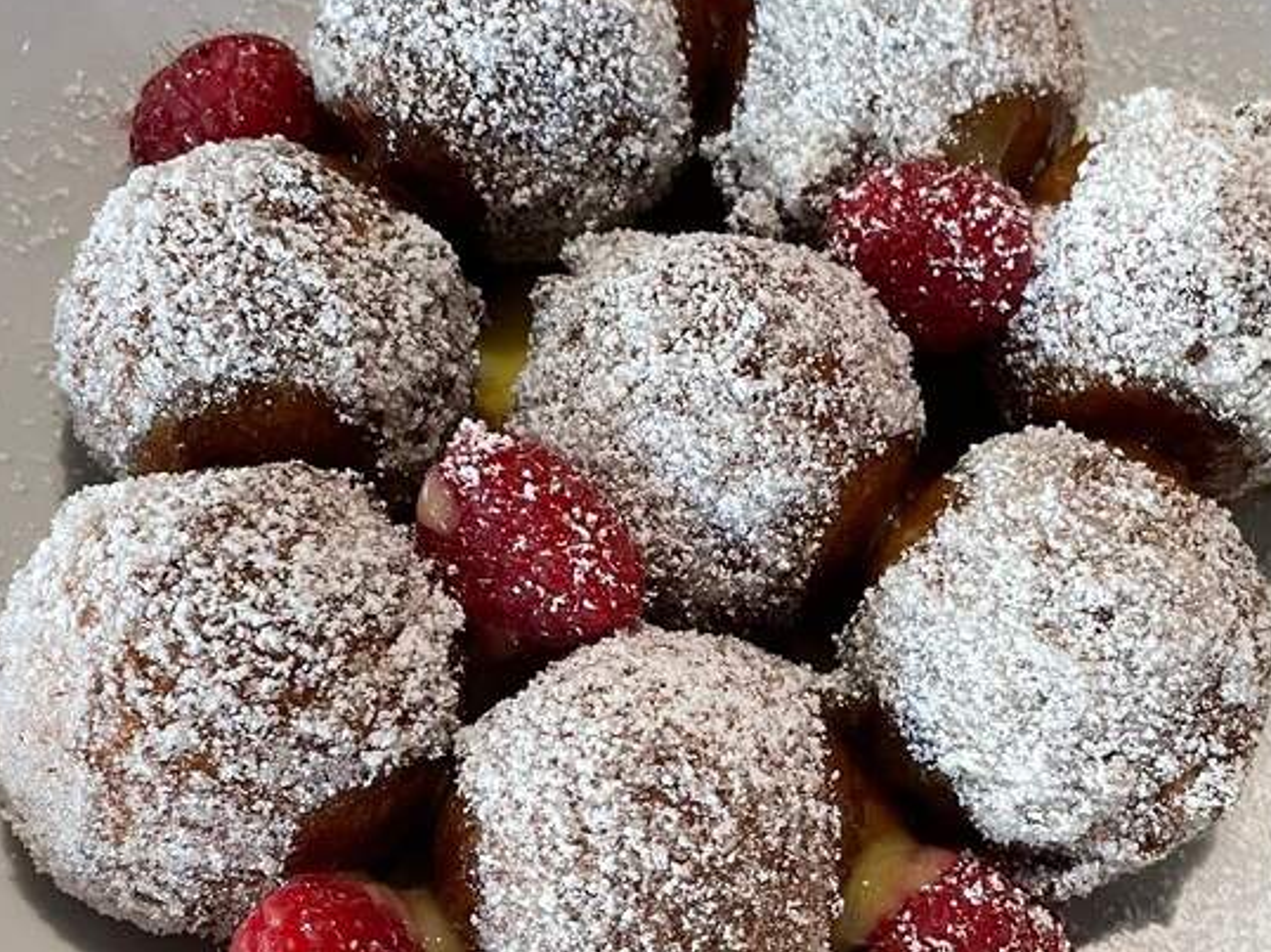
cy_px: 583
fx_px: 2129
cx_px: 711
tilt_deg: -65.3
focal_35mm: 58
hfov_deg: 33.2
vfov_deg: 25.2
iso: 160
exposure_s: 1/60
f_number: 1.6
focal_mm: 4.2
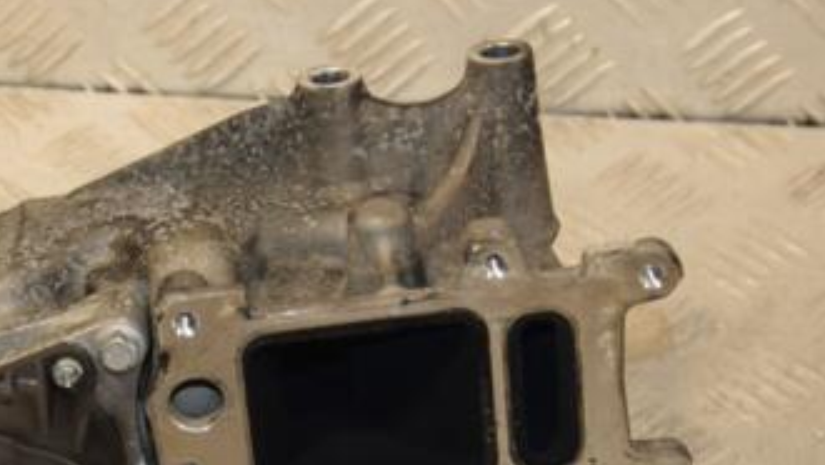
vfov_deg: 10.1
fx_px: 2626
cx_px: 298
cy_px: 408
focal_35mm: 120
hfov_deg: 17.8
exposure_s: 1/200
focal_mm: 42
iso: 800
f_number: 5
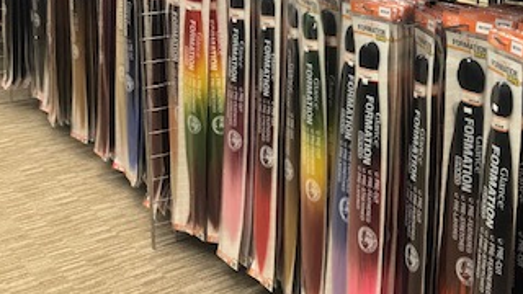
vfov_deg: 19.3
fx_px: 846
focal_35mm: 61
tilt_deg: -12.2
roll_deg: -2.0
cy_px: 18
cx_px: 489
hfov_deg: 32.3
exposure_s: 1/24
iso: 40
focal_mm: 3.99
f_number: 1.8
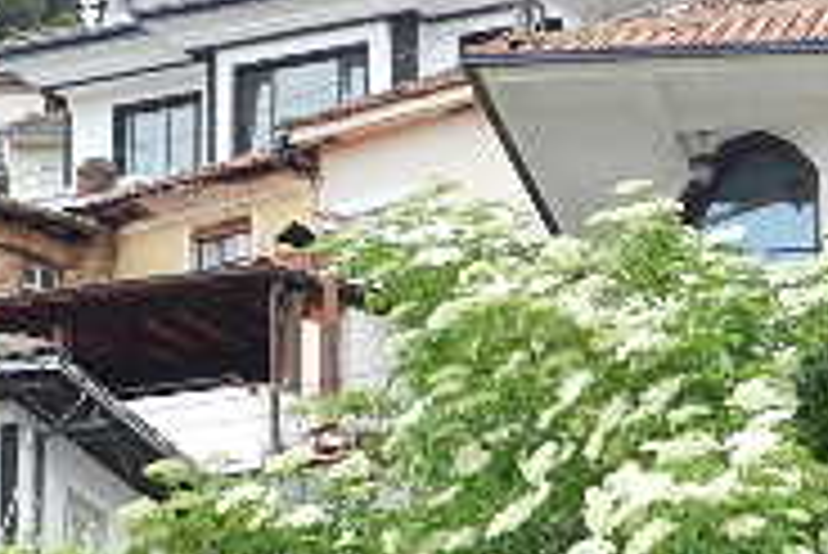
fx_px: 4995
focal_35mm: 217
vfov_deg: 6.3
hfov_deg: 9.4
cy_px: 270
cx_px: 724
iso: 160
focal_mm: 10.9
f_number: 4.5
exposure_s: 1/200
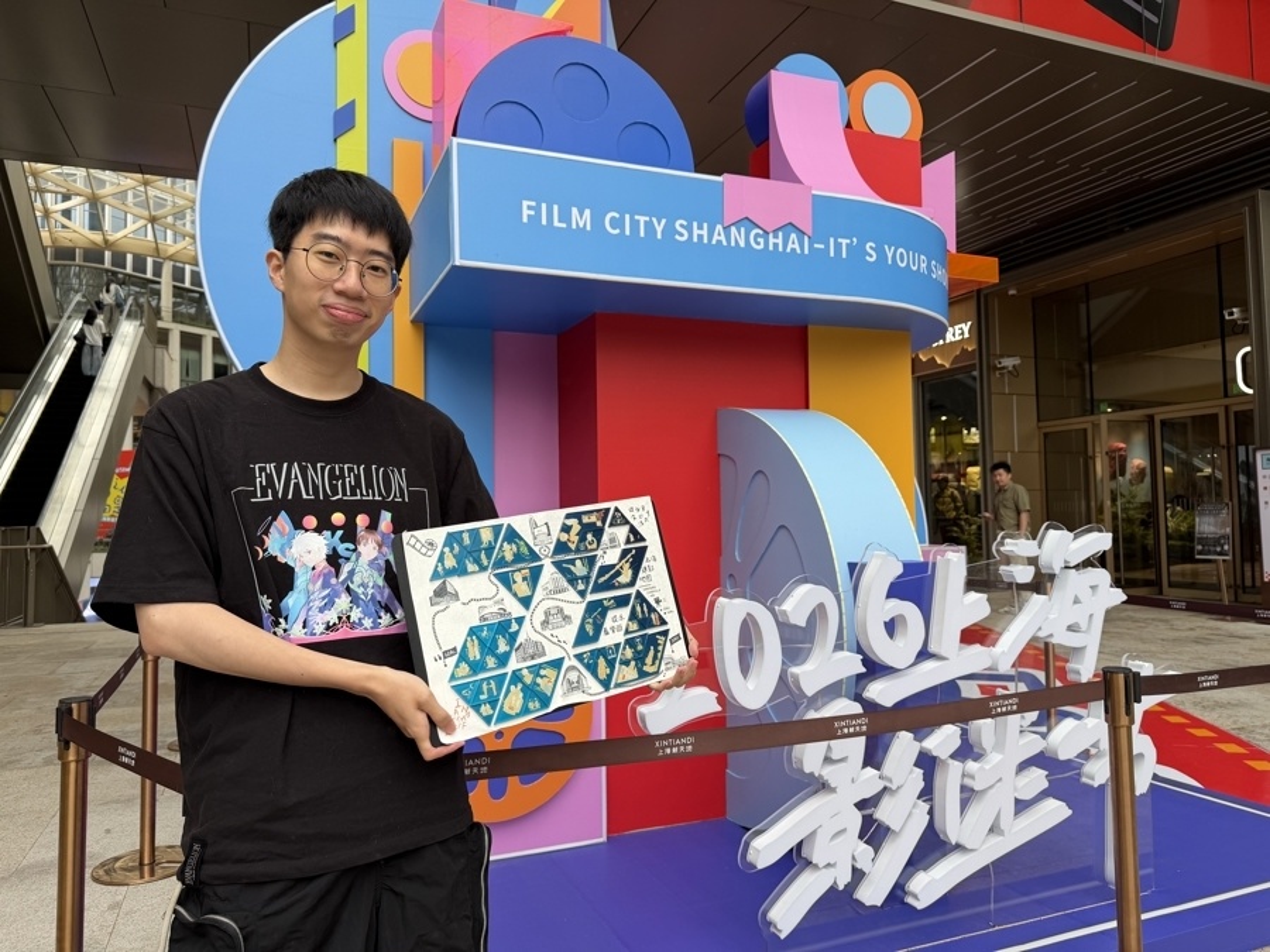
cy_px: 476
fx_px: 881
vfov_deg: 56.8
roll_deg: +1.9
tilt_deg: +3.7
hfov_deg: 71.6
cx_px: 635
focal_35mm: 24
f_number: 1.78
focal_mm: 6.76
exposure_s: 1/438
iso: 80
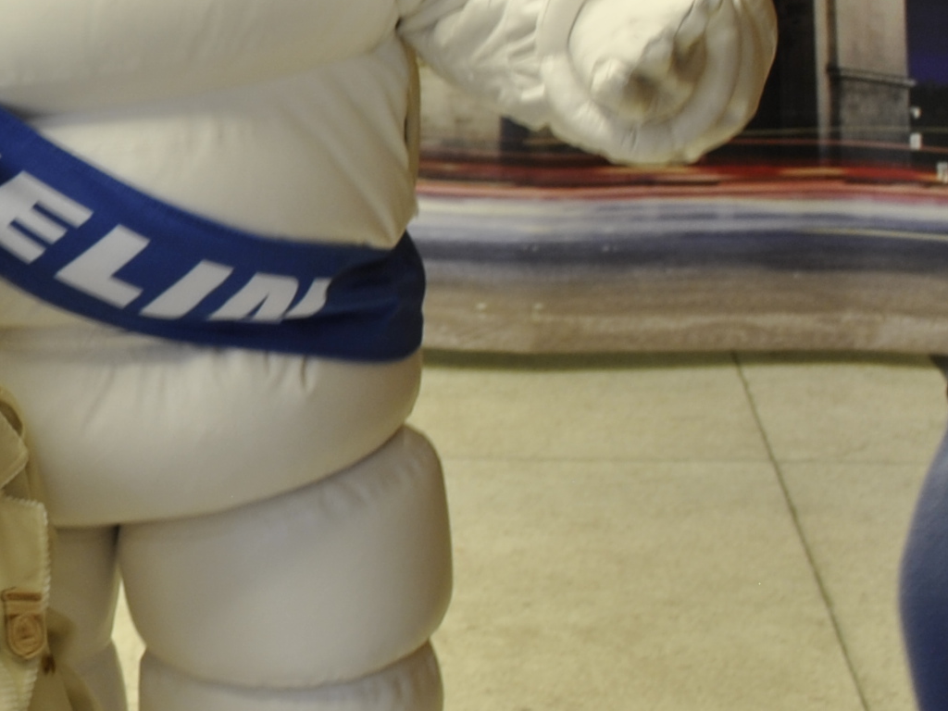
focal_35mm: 131
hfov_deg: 14.4
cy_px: 193
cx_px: -291
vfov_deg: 11.3
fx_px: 3588
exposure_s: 1/6
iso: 100
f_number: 5
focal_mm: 24
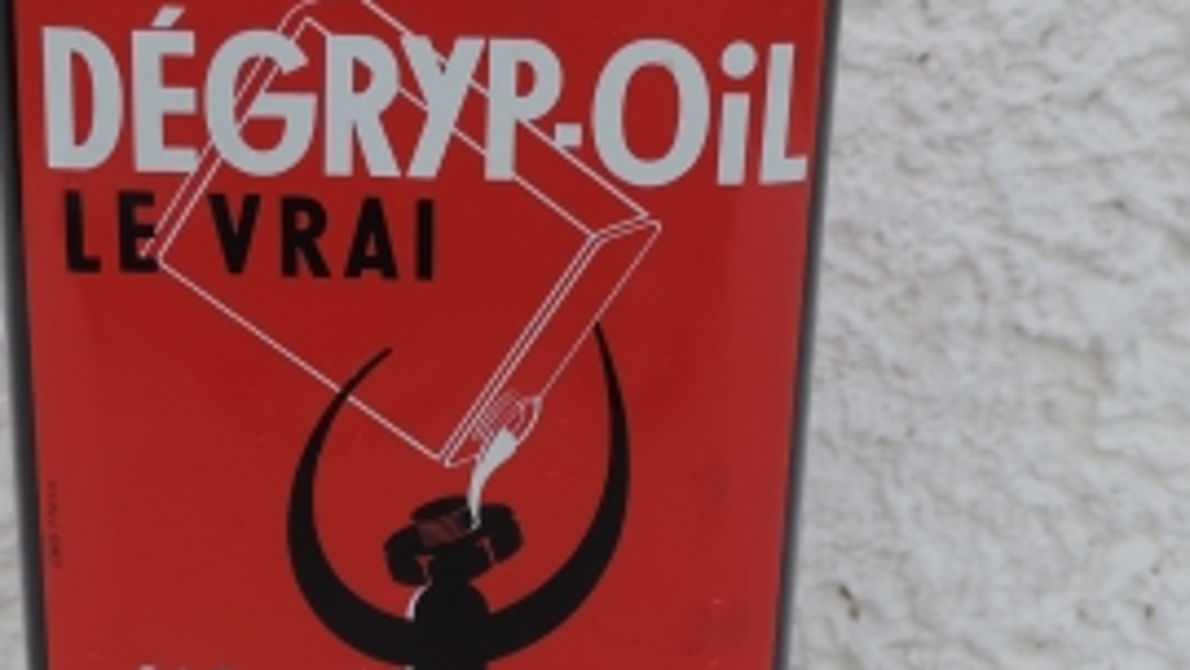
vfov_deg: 20.6
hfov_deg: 35.8
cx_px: 445
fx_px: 1830
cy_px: 463
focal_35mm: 58
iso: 80
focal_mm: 4.3
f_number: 3
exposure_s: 1/80
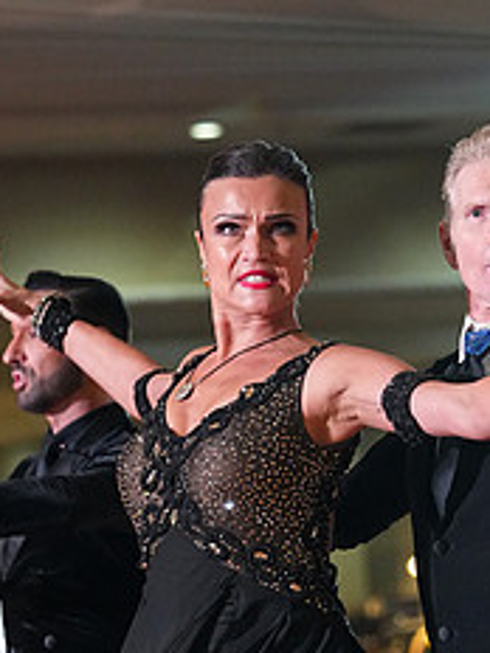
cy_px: 749
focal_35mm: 336
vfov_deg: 5.9
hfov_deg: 4.4
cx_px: 331
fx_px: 6342
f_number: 4.5
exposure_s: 1/400
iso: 6400
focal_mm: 140
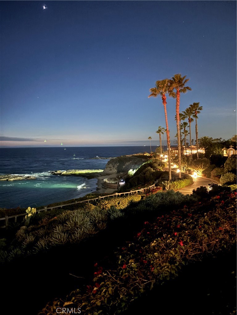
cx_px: 118
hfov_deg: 53.1
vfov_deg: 67.3
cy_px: 158
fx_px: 237
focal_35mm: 26
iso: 3200
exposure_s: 1/2
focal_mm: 5.96
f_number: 1.6
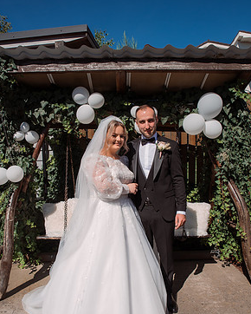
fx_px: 260
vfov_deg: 61.8
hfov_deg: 51.6
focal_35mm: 28
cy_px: 184
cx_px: 127
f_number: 5.6
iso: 250
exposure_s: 1/1600
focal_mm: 24
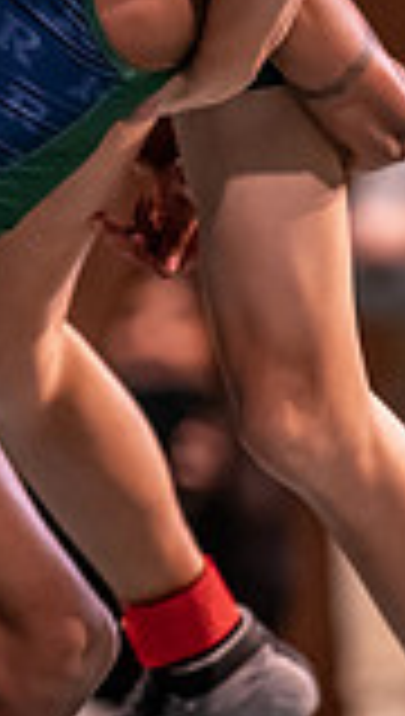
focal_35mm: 552
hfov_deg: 2.2
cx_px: -18
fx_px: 10489
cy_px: 288
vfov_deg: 3.9
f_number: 1.8
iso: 2500
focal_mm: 135
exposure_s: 1/400
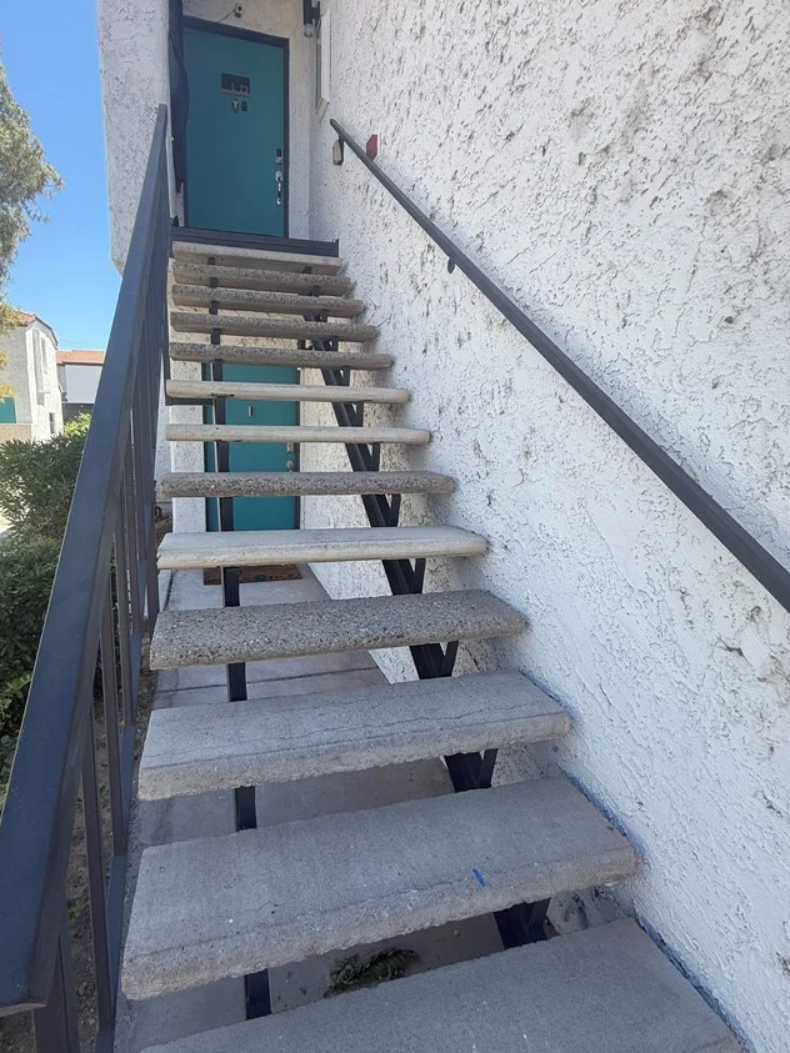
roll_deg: -1.2
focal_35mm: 17
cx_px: 346
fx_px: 517
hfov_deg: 74.4
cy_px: 501
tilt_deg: -8.4
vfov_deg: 91.0
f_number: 2.2
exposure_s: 1/419
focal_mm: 2.22
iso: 50
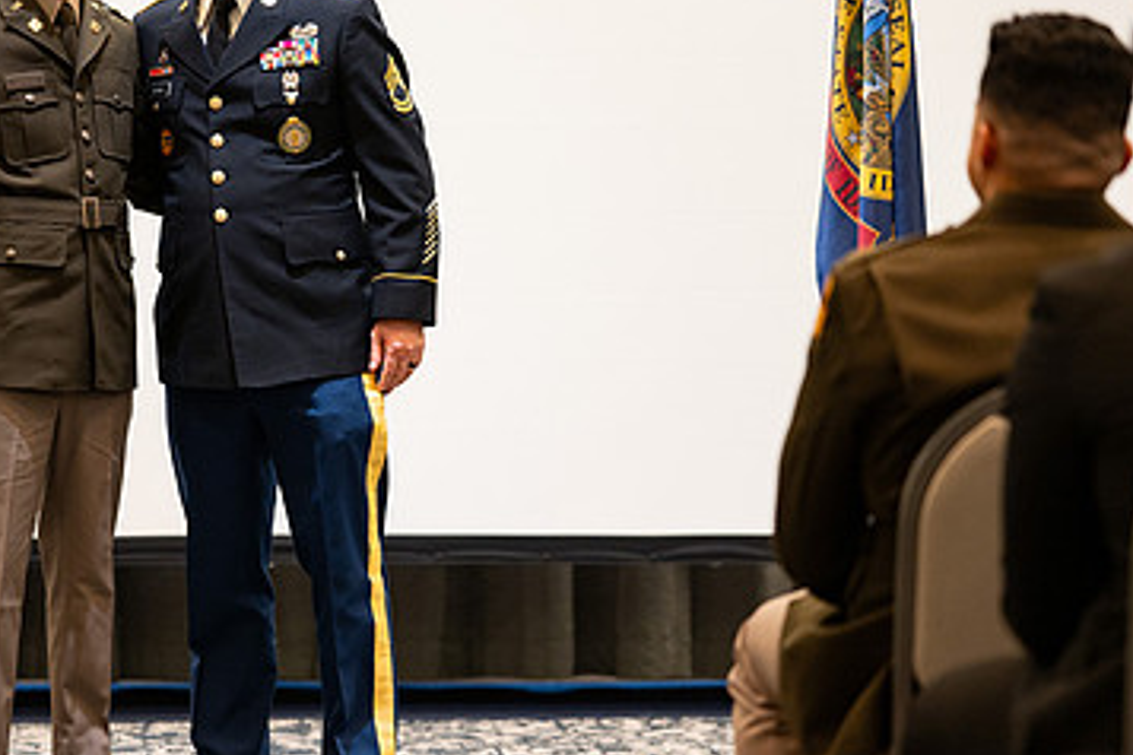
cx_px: 267
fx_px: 4343
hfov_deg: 14.8
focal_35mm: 138
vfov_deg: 9.9
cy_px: 312
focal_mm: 85
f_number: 1.8
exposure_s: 1/125
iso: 640
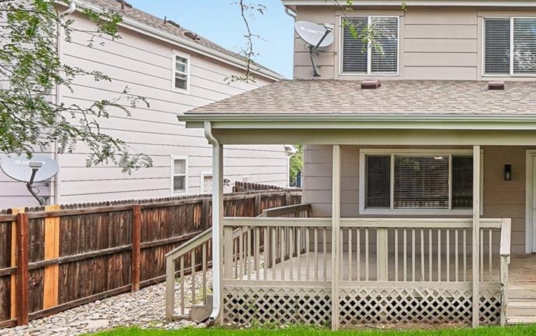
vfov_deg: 37.3
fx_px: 497
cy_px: 164
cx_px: 530
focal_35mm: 34
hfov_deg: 47.5
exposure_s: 1/80
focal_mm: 10
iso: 100
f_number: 8
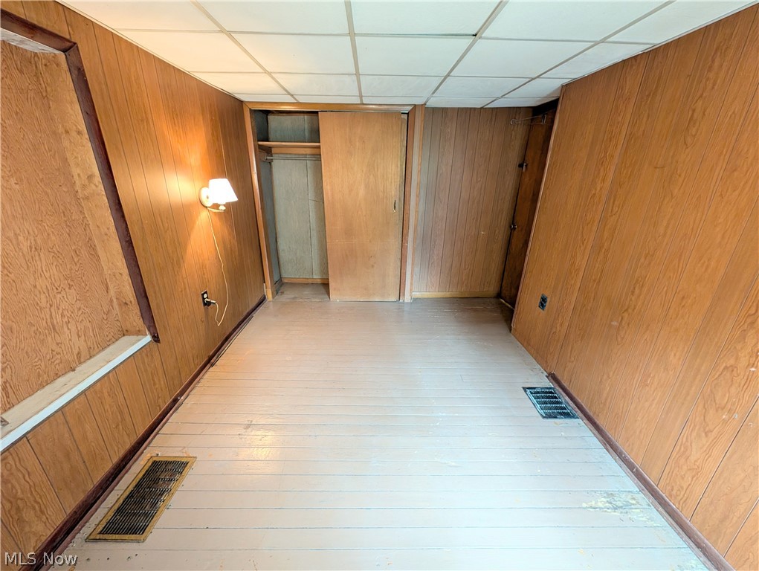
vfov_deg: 94.6
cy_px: 286
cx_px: 380
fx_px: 263
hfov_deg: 110.5
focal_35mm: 12
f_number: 1.7
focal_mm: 2.02
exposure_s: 1/30
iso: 280
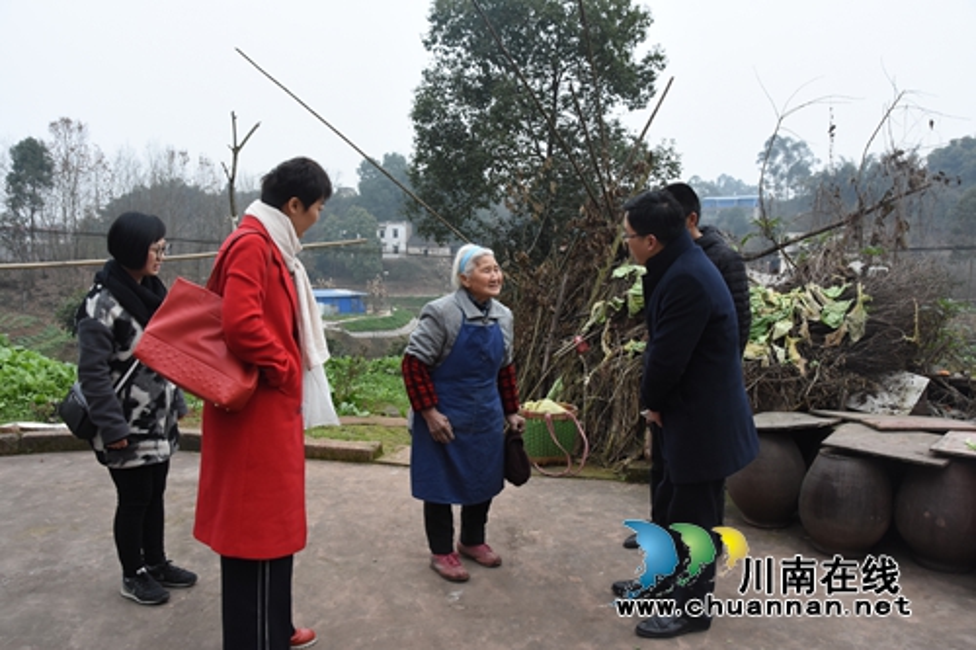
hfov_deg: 67.4
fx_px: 732
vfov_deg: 47.9
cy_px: 325
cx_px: 488
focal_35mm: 27
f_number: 9
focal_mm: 18
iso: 800
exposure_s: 1/320
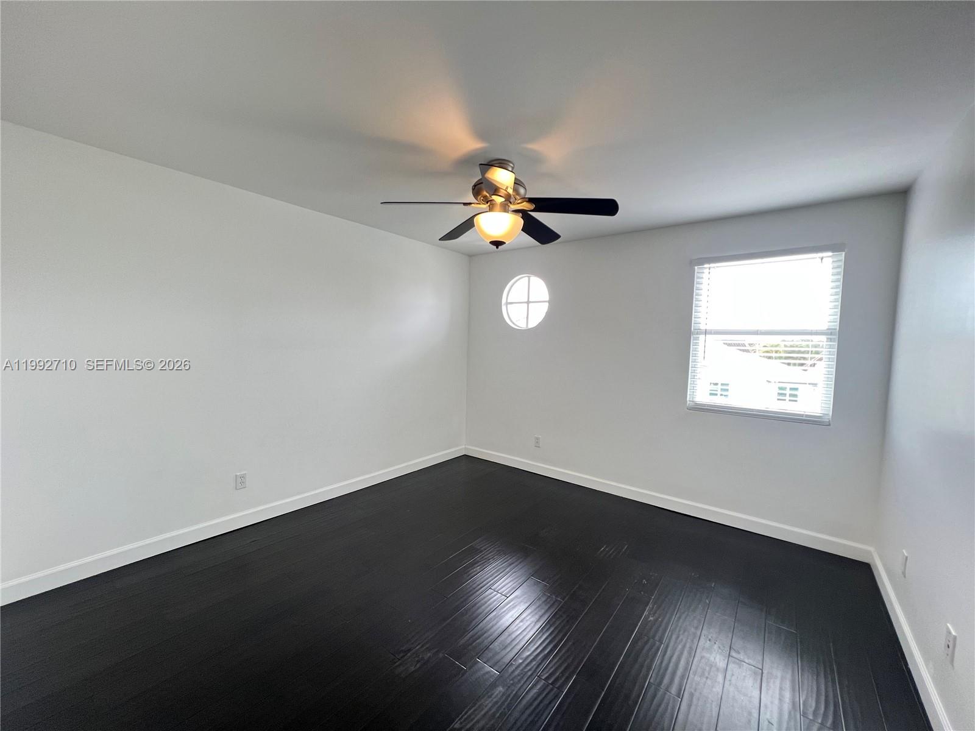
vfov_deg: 89.9
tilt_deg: -4.6
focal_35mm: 13
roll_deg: -1.6
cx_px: 488
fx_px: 366
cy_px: 366
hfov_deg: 106.2
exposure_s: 1/60
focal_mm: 1.57
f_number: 1.8
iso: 160
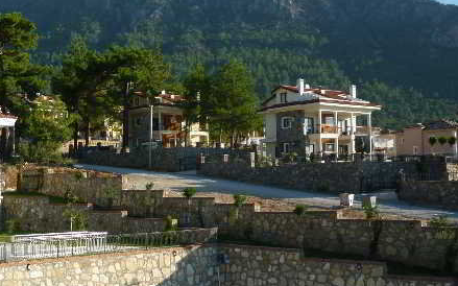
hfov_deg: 35.5
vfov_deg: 23.1
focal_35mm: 56
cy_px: 176
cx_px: 113
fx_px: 699
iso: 80
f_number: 3.5
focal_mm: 5.2
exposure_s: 1/500
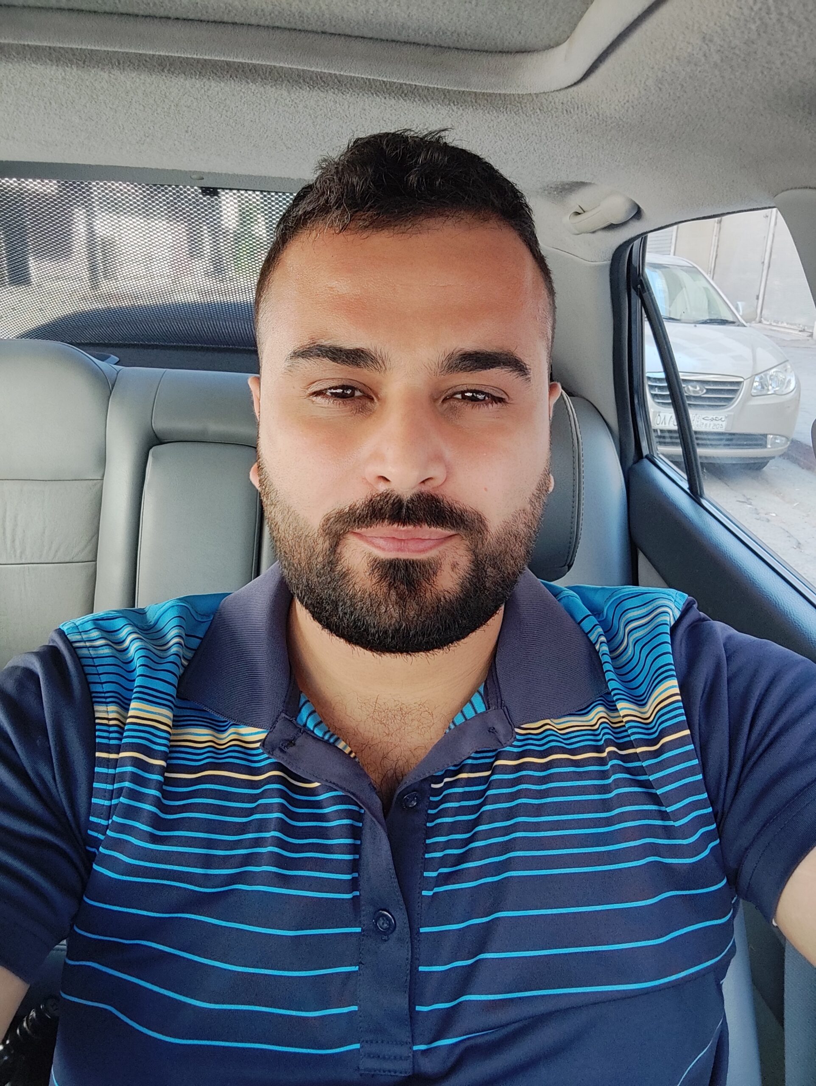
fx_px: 628
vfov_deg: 81.7
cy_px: 543
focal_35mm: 20
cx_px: 408
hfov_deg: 66.0
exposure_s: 1/127
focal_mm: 3.49
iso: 50
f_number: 2.45
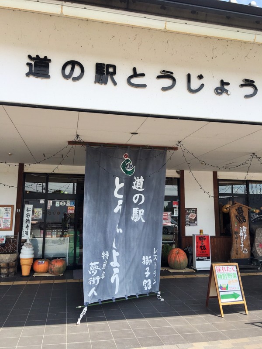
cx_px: 131
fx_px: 293
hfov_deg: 48.2
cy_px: 174
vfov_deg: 61.7
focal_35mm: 29
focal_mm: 4.15
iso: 25
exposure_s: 1/845
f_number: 2.2
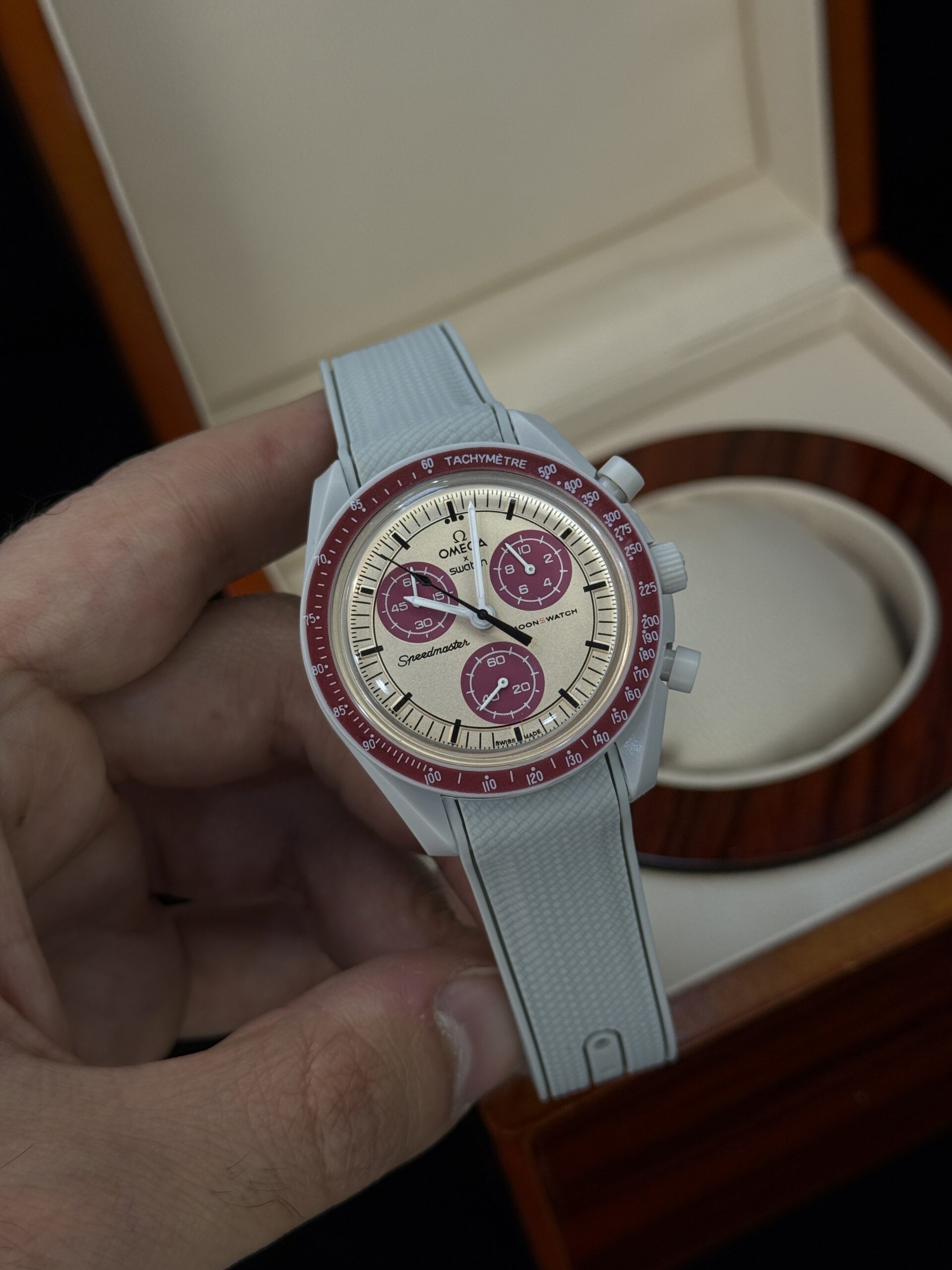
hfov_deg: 30.3
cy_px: 635
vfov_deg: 39.7
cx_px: 476
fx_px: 1760
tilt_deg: -44.5
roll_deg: +14.7
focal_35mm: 48
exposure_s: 1/1085
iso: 64
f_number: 1.78
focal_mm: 6.76
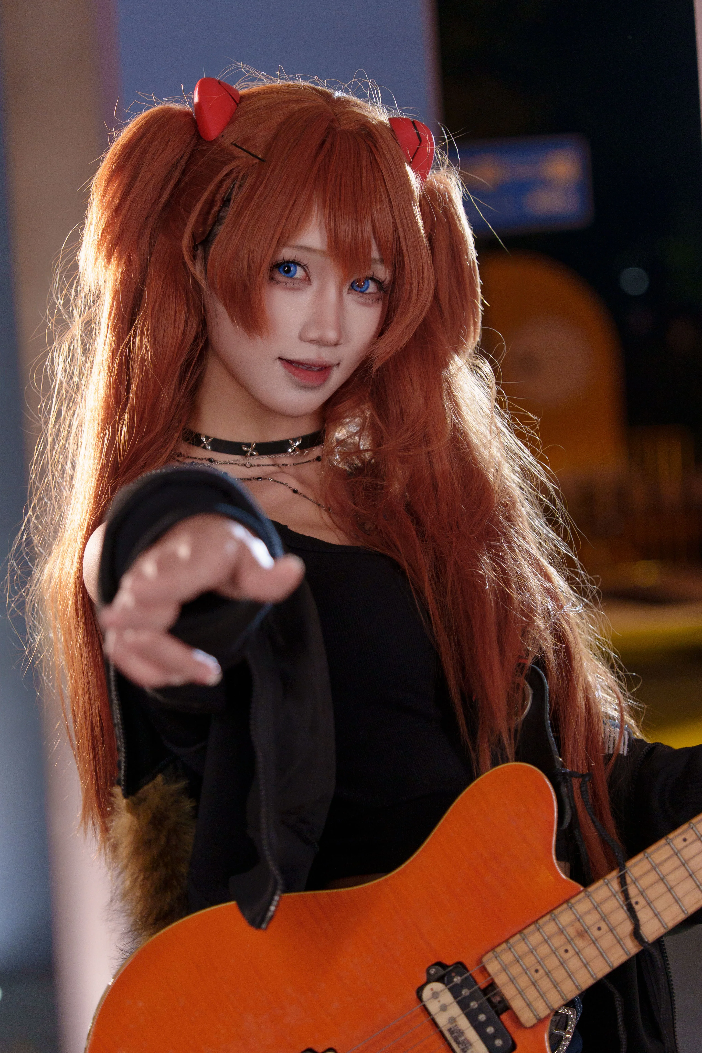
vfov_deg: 19.5
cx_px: 351
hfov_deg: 13.0
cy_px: 526
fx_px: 3071
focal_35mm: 105
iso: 1000
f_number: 2.8
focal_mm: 70
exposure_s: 1/250
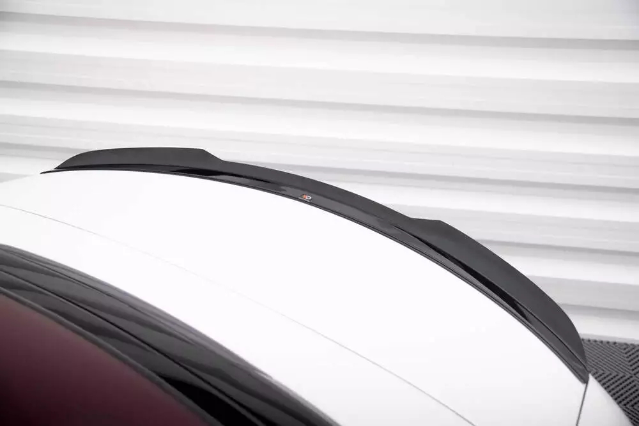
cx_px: 320
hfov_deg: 53.7
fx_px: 631
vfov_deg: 37.3
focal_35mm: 36
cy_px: 213
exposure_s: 1/160
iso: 640
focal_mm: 35
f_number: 4
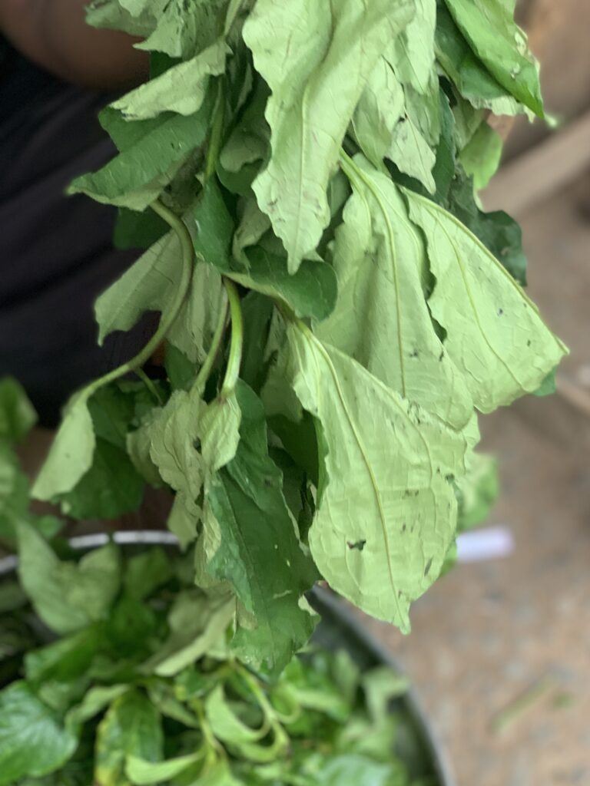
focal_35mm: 52
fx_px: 1182
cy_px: 393
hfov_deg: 28.0
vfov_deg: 36.8
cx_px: 295
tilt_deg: -54.5
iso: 100
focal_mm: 6
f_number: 2.4
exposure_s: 1/122
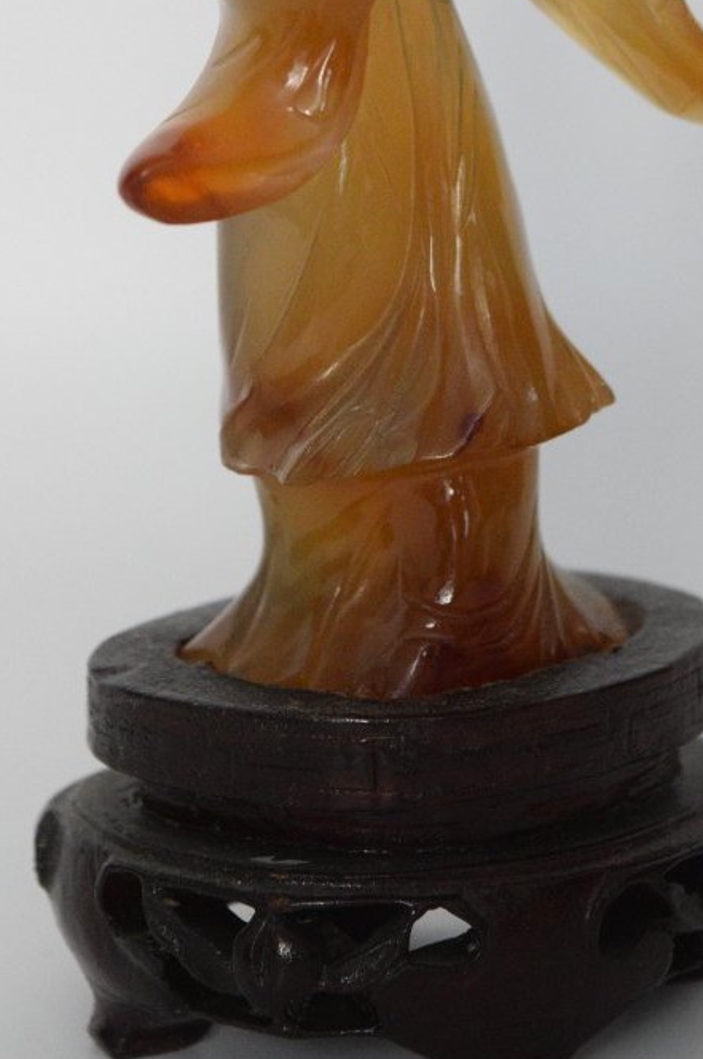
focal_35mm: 129
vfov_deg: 15.8
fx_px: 3788
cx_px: 361
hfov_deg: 10.6
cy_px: 187
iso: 2800
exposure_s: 1/125
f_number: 5.3
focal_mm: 48
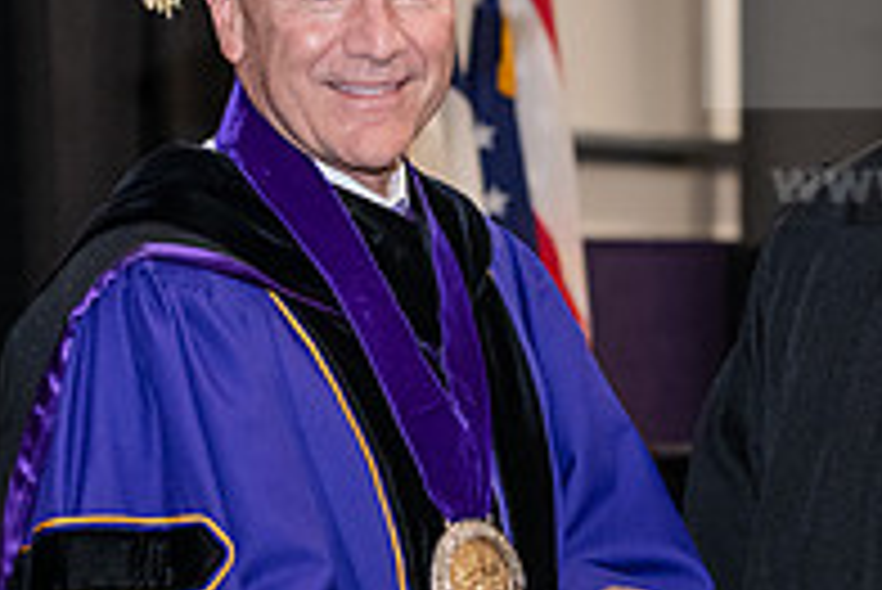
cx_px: 567
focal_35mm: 207
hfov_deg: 9.9
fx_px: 5075
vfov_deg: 6.6
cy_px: 277
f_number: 5
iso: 2500
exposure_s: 1/200
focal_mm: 70
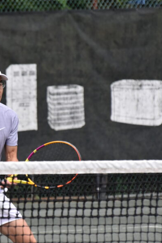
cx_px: 2
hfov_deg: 2.7
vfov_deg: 4.1
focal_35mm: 502
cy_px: 128
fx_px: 3387
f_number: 5.3
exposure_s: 1/1000
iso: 720
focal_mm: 195
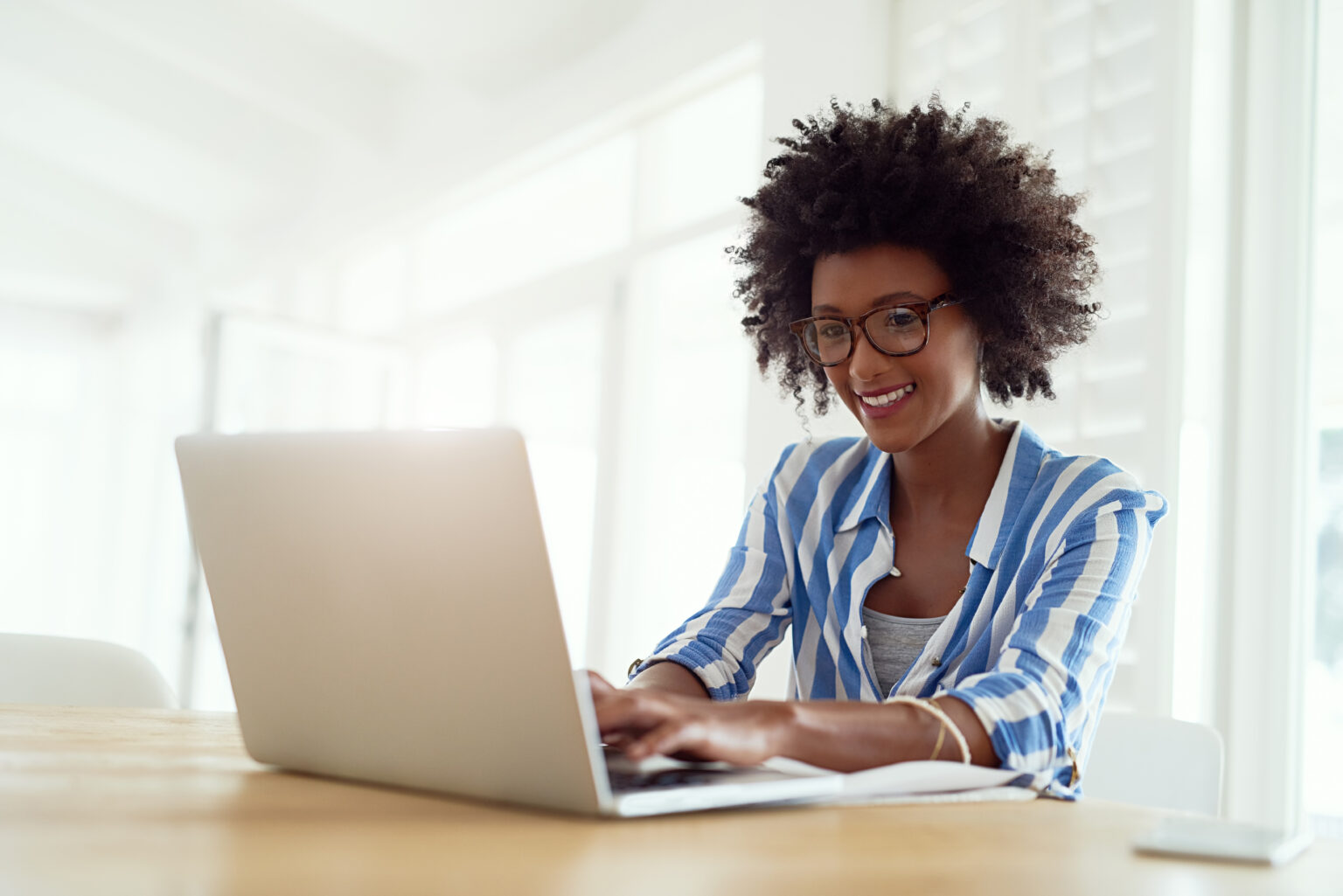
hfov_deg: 39.6
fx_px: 1866
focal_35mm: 50
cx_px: 672
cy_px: 448
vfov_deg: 27.0
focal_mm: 50
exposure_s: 1/500
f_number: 2
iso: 200
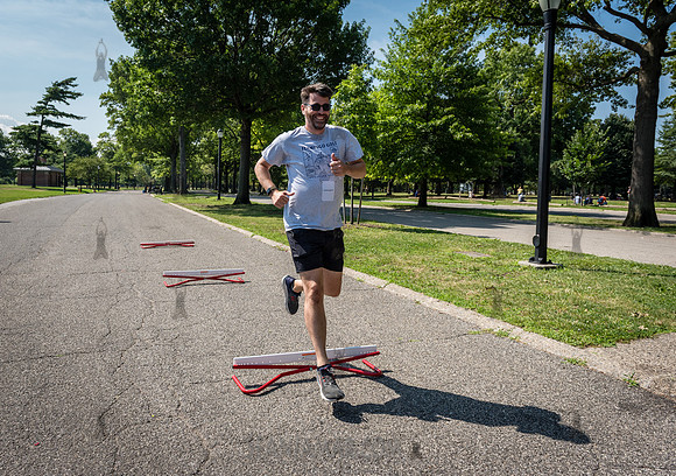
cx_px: 290
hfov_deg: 65.7
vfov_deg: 49.0
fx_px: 521
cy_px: 218
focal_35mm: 27
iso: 400
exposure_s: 1/2000
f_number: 5
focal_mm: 24
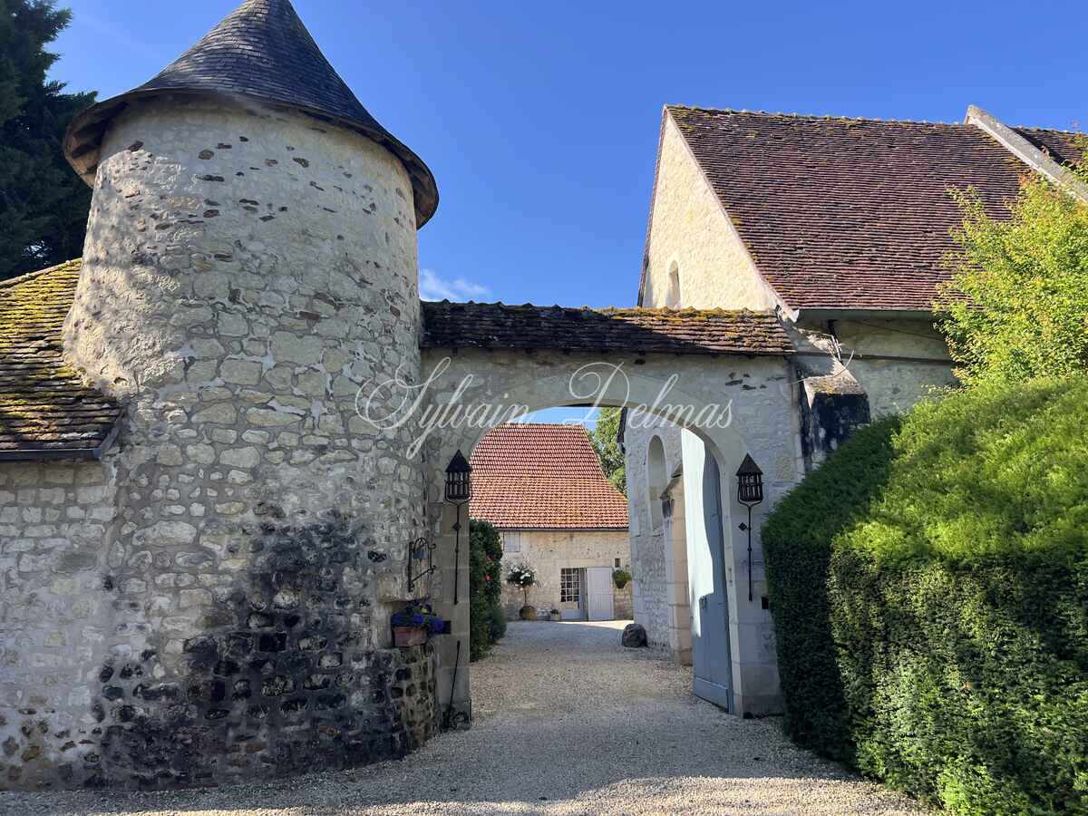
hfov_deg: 67.3
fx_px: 817
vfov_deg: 53.1
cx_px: 544
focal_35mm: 26
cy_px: 408
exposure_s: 1/1266
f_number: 1.5
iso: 50
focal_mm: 5.7
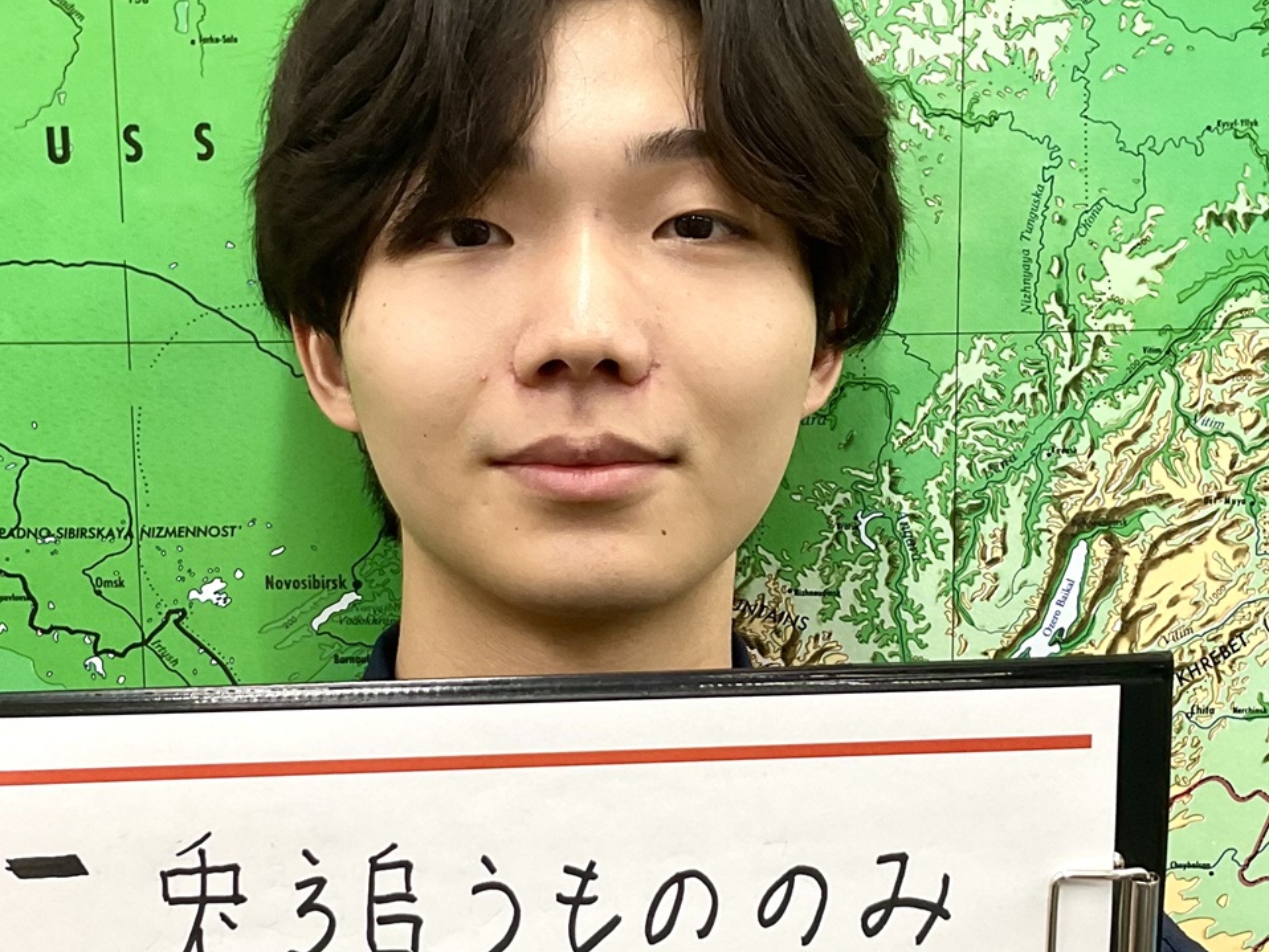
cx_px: 603
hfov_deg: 31.7
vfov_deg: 23.9
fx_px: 2237
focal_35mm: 61
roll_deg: +1.3
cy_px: 662
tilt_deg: -8.1
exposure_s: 1/120
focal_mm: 3
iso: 50
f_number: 1.8
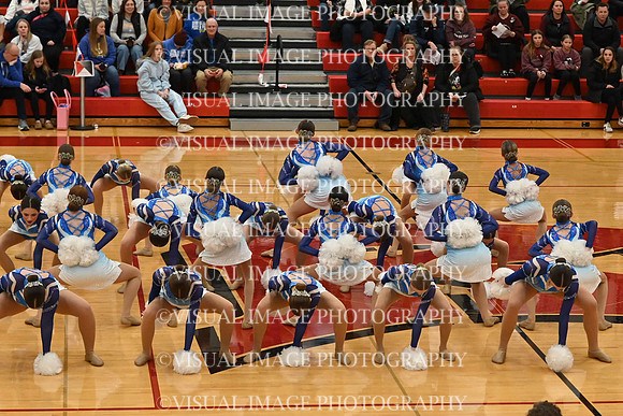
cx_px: 312
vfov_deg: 13.0
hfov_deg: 19.5
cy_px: 208
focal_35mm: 105
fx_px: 1817
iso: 6400
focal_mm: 70
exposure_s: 1/400
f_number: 4
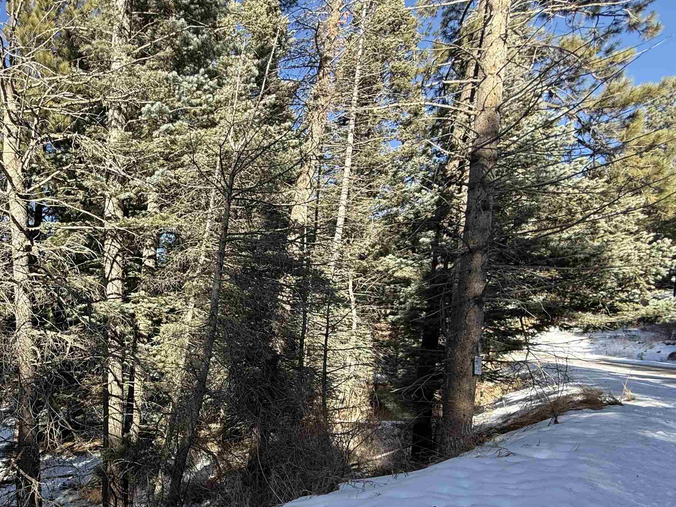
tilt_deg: -1.7
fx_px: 449
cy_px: 366
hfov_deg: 66.8
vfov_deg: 56.6
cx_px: 131
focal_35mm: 23
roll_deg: -3.1
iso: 50
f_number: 2.2
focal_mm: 2.22
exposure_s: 1/319
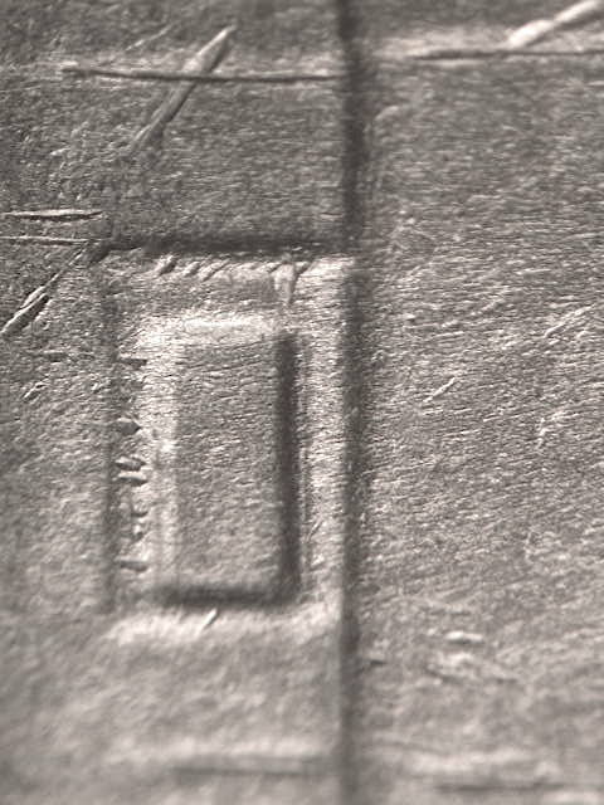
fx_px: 3490
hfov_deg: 9.9
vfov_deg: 13.2
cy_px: 402
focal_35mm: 150
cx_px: 302
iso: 100
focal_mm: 31.1
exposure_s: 1/9.8
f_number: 5
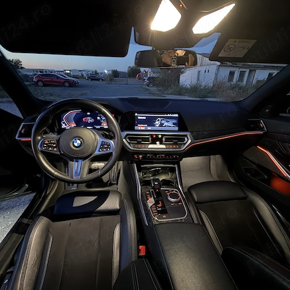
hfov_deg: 84.0
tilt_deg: -23.1
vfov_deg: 84.0
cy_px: 144
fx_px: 161
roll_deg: -1.7
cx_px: 148
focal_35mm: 17
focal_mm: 2.22
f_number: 2.2
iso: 1250
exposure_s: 1/7
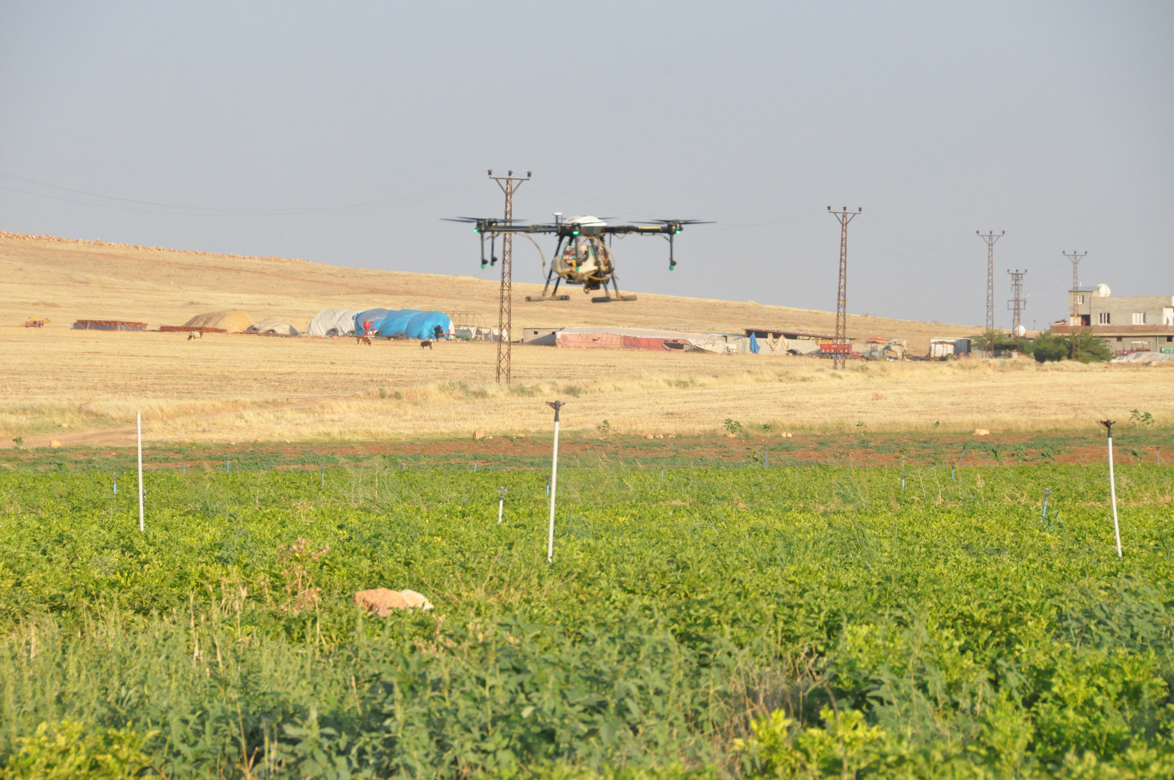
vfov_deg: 6.8
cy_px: 390
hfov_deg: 10.2
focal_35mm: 202
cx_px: 587
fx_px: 6596
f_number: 10
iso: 1600
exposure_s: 1/1600
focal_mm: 135
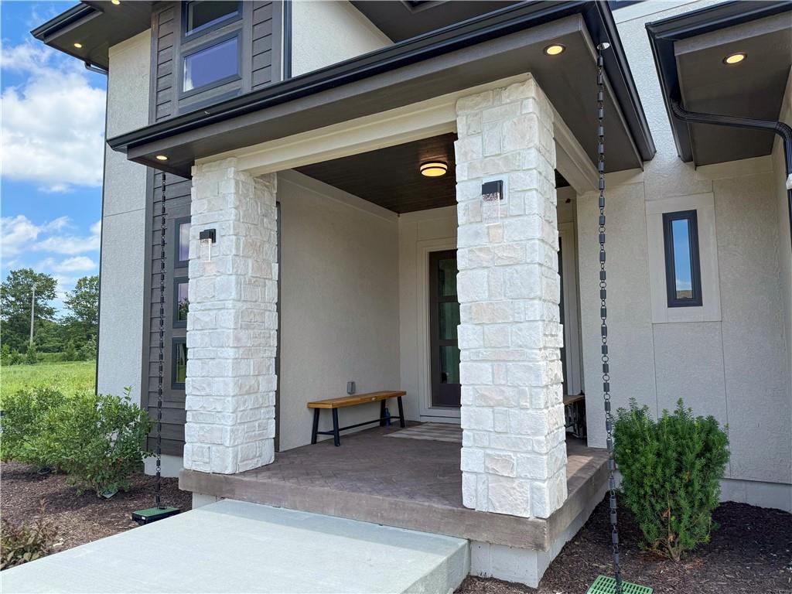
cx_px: 396
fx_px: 549
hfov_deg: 71.6
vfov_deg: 56.8
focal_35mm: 24
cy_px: 297
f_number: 1.78
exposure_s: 1/2232
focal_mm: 6.76
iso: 100
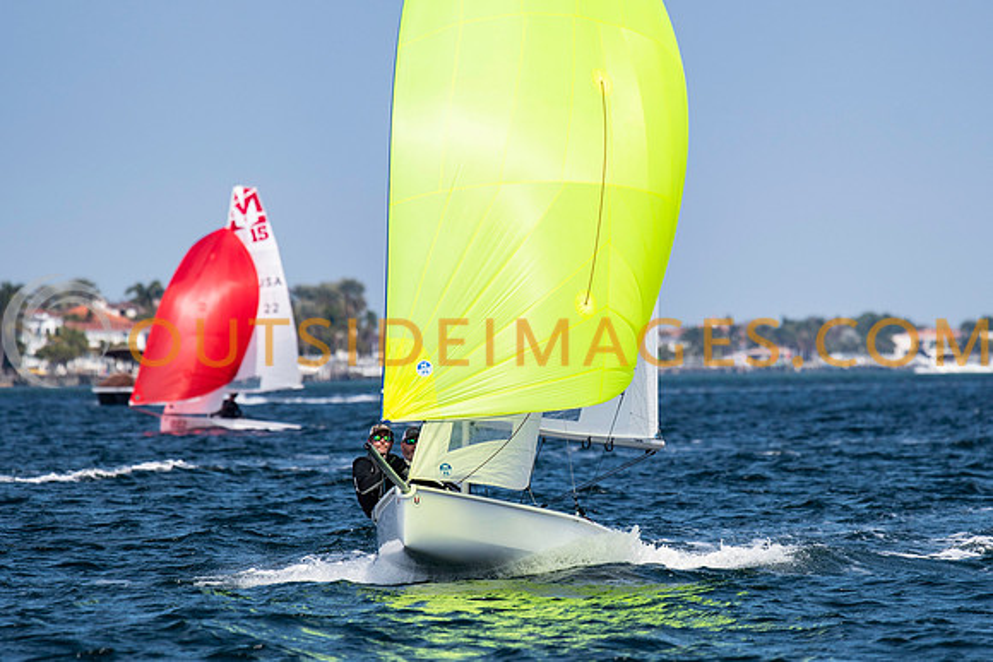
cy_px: 376
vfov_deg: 2.6
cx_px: 564
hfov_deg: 3.9
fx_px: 14415
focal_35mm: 522
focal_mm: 300
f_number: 5
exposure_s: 1/5000
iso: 400
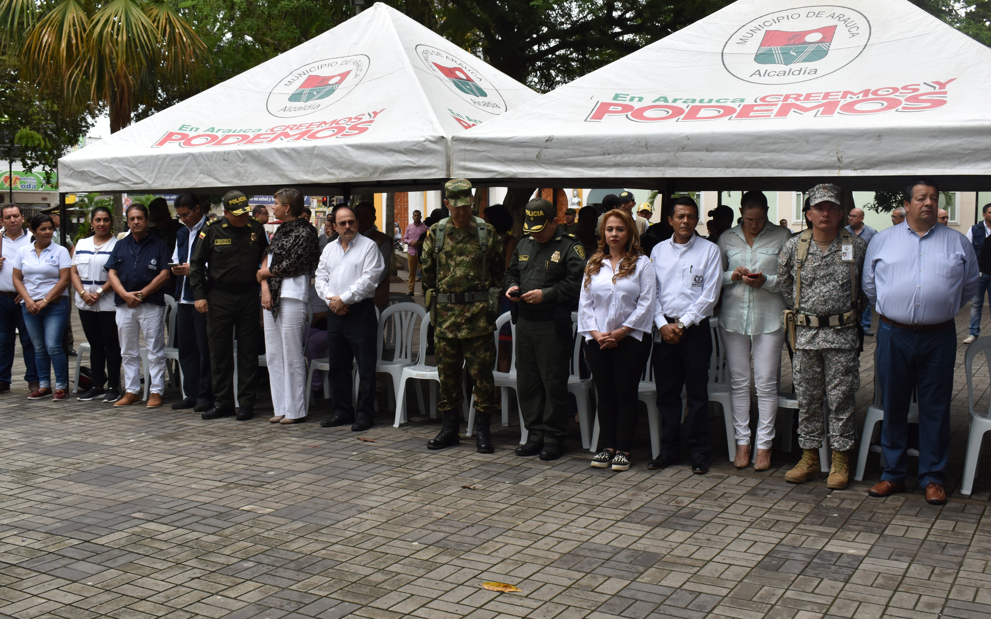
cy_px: 293
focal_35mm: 40
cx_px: 493
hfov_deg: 49.3
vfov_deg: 32.0
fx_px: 1080
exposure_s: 1/250
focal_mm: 26
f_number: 8
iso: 400
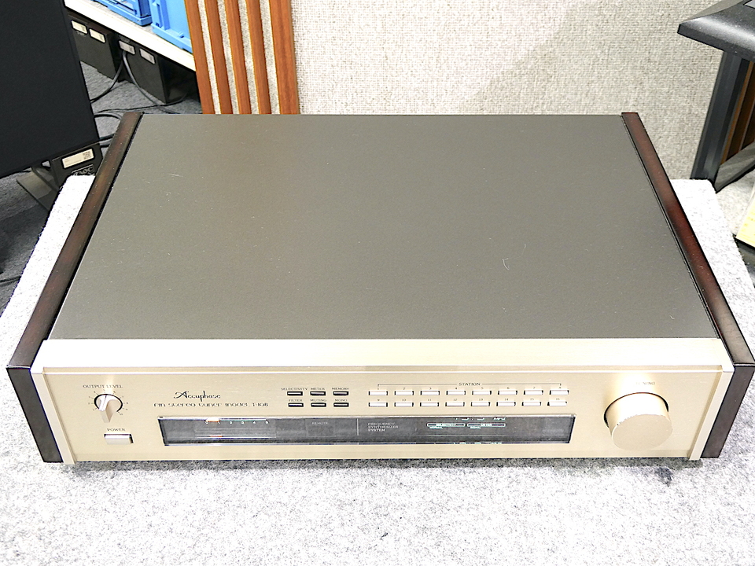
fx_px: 807
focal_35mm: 37
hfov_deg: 50.1
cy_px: 283
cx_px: 378
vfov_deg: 38.7
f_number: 3.7
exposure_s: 1/3.2
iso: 200
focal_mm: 6.7
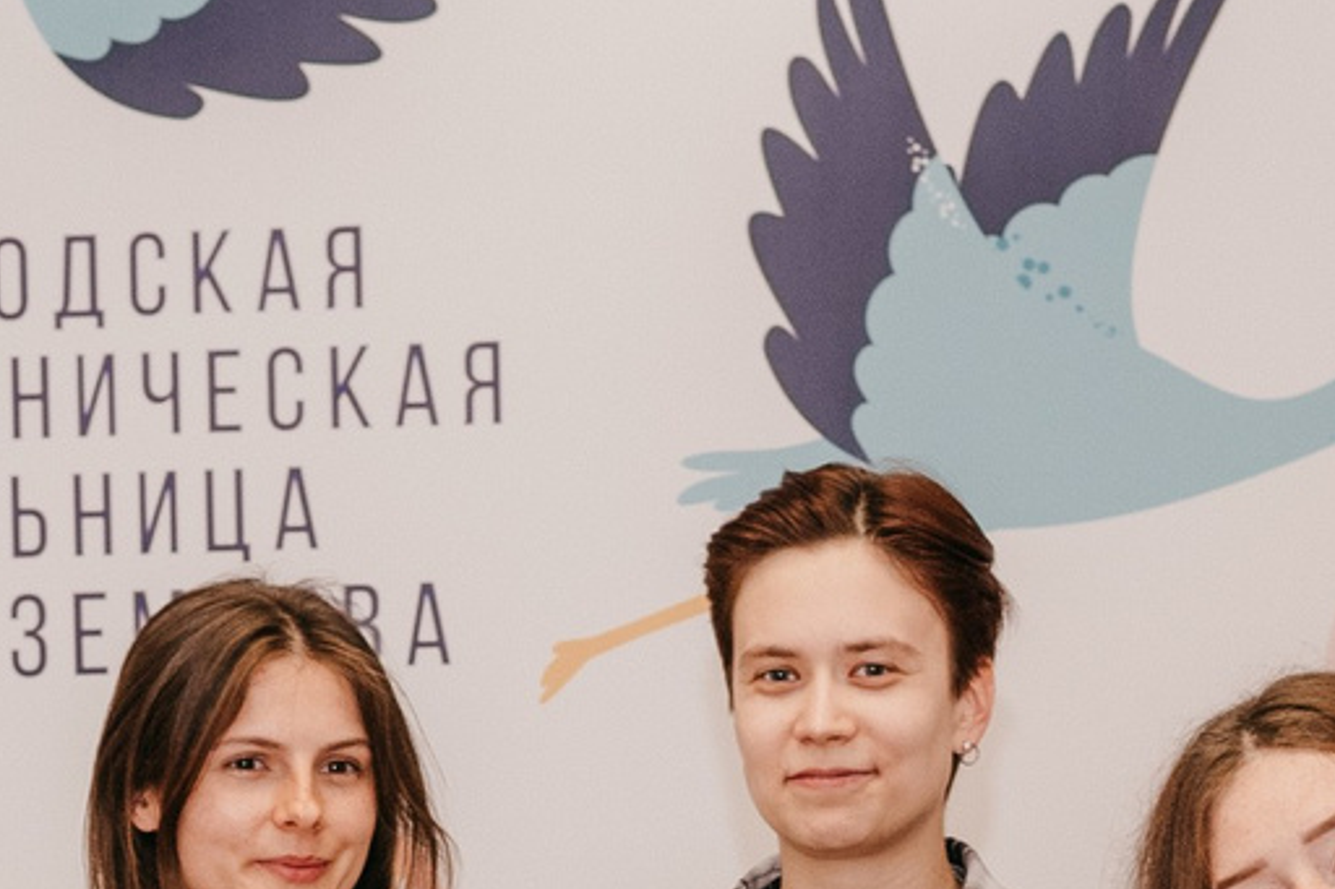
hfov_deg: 11.7
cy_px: 1615
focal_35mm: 175
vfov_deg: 7.6
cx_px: 232
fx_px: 6487
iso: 320
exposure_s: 1/160
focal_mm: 35
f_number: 4.5
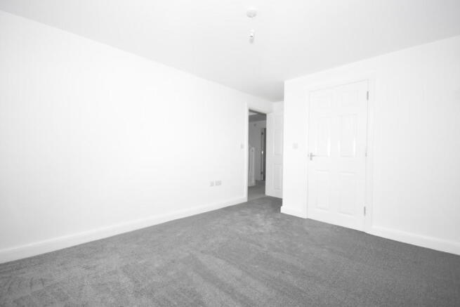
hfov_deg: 100.4
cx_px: 230
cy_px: 154
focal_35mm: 15
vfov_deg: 77.4
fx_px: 192
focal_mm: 10
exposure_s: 1/125
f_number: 4
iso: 2800
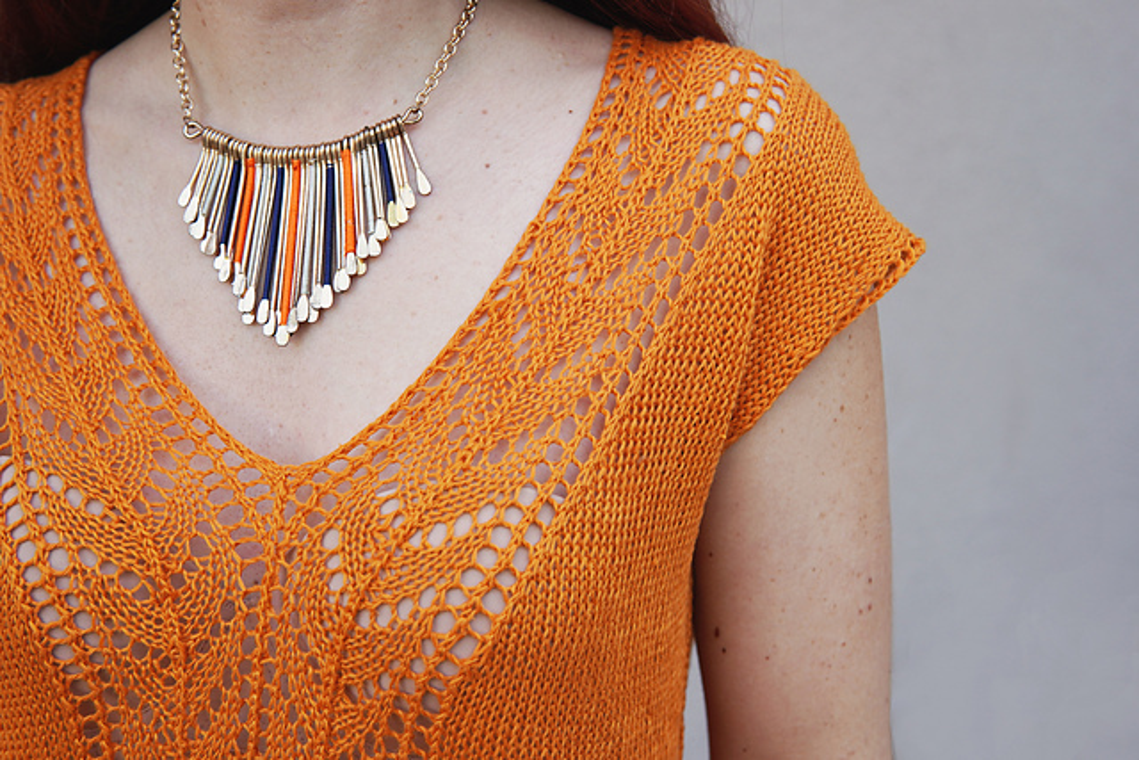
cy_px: 380
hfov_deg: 43.6
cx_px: 570
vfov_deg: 29.9
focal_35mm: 45
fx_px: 1424
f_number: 4
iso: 160
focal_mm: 30
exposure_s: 1/160
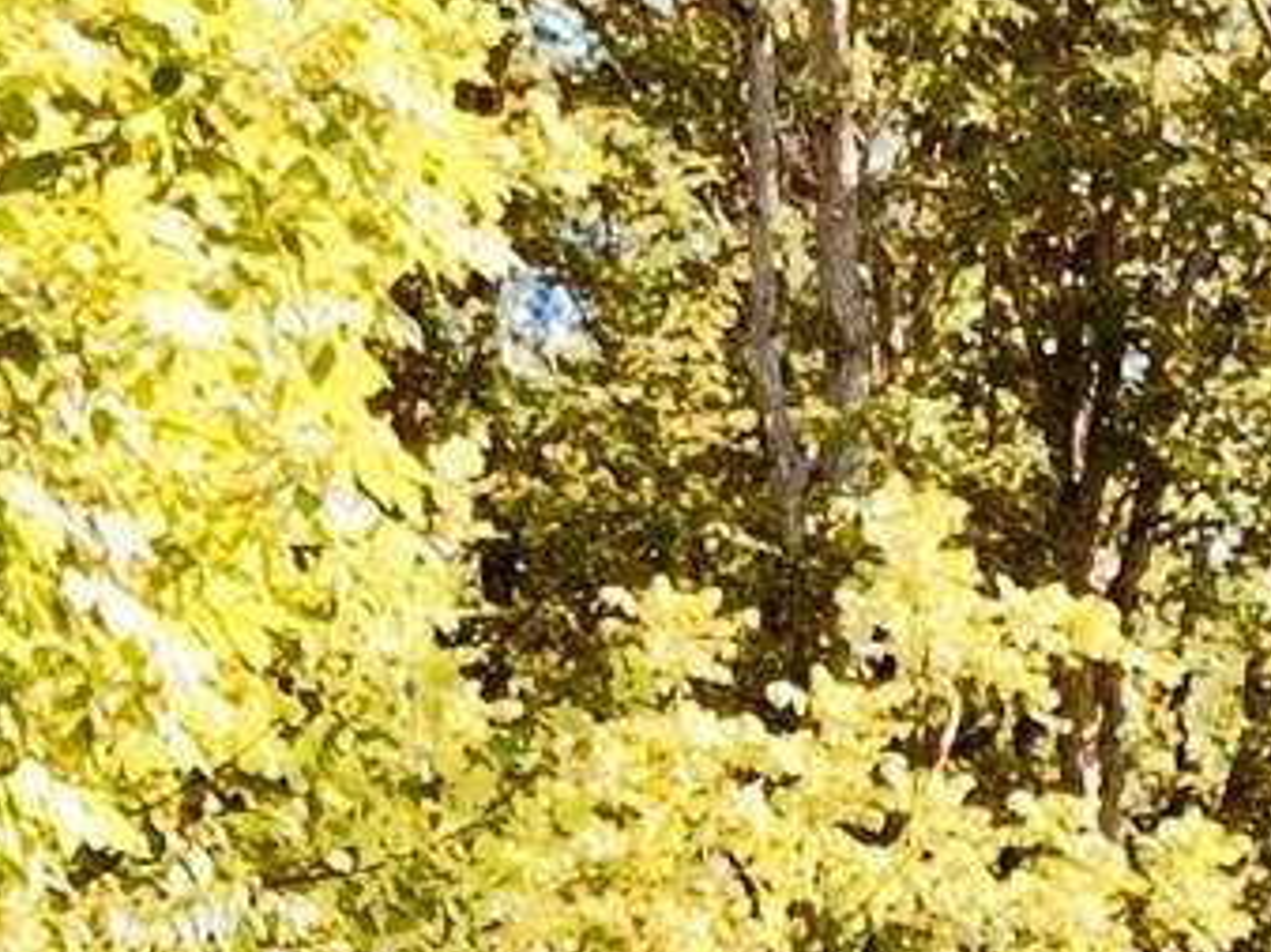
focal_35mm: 291
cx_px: 1718
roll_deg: -3.8
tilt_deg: +4.8
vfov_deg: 4.9
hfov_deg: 6.7
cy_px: 2758
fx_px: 10677
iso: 64
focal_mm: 6.86
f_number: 1.78
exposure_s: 1/185
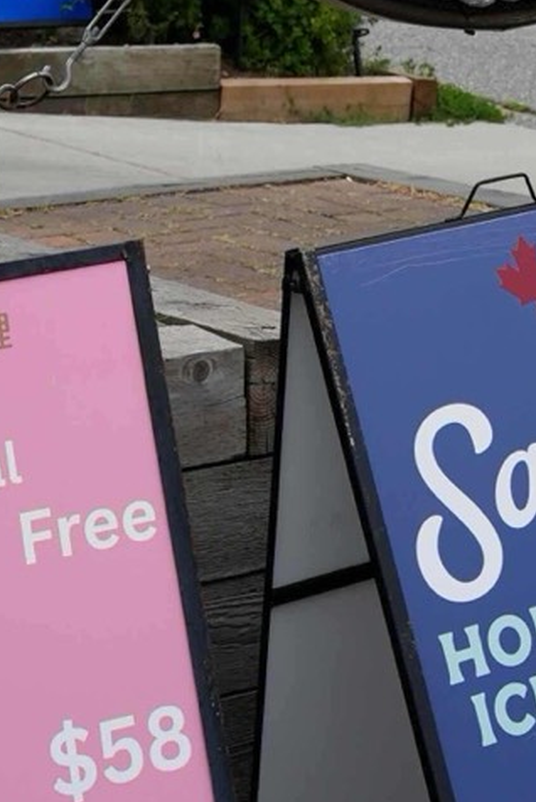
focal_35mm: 121
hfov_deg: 11.3
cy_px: -500
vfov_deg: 15.3
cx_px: 448
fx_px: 2698
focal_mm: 36
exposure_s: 1/160
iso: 160
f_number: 6.3
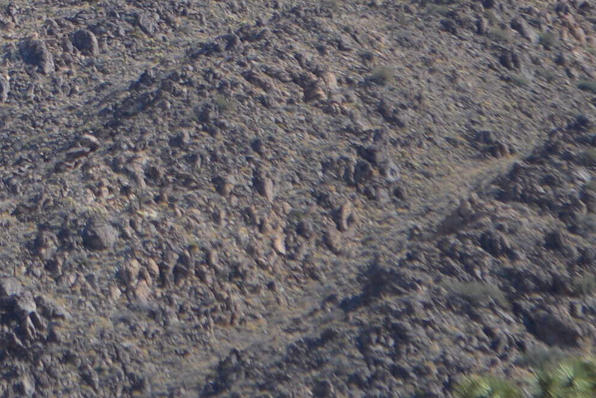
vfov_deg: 5.5
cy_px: -31
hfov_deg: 8.1
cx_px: -134
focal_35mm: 251
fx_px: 4152
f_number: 5.6
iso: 400
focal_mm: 55
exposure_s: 1/1600
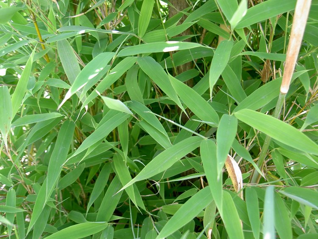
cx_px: 159
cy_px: 120
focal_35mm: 39
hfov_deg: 47.8
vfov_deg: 36.8
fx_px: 358
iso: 100
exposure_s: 1/80.6
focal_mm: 8
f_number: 2.8
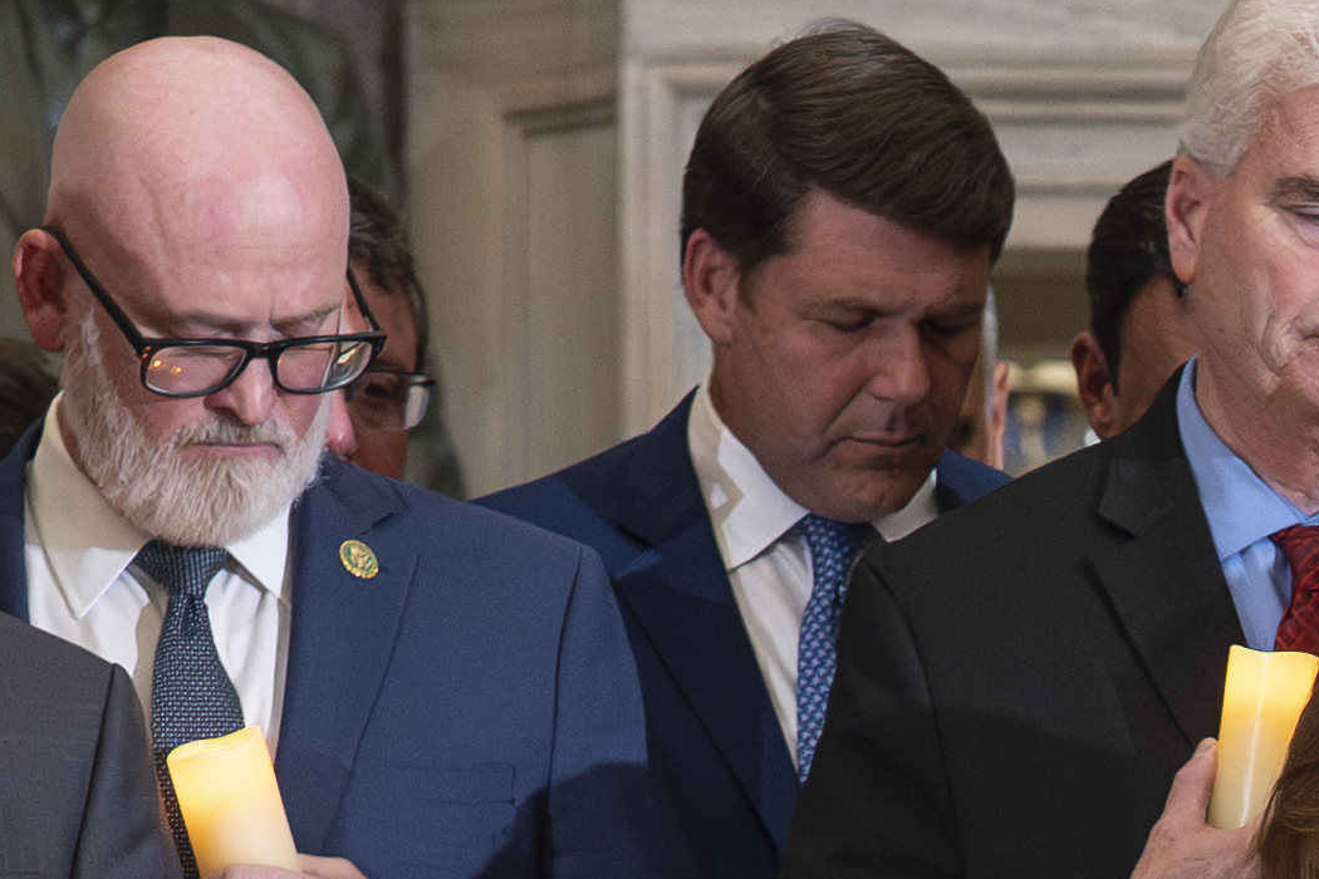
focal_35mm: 401
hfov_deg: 5.1
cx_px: 1747
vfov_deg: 3.4
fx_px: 14691
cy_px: 1772
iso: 2000
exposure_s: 1/160
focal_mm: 50
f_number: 2.5
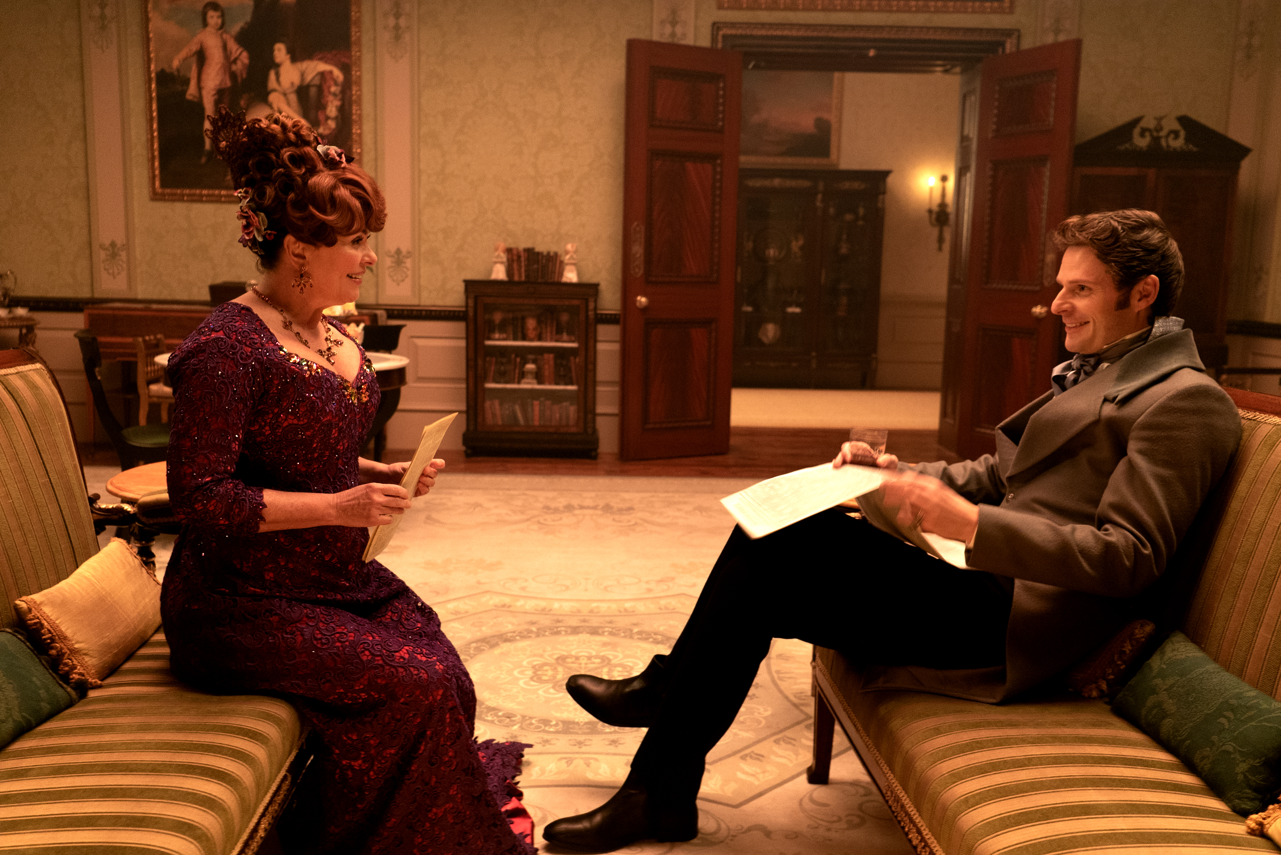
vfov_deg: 41.2
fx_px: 1139
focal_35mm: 32
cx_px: 640
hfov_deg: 58.7
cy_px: 428
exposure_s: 1/30
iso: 2500
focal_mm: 32
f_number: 4
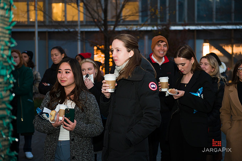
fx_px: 390
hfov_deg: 34.5
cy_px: 80
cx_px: 121
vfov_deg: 23.4
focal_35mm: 58
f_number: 4
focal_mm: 58
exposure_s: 1/200
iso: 1600
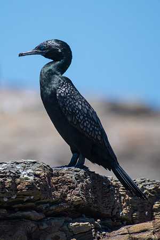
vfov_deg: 1.9
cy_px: 93
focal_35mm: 1101
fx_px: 7342
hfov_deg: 1.2
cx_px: 49
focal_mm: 500
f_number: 5.6
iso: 360
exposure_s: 1/3200
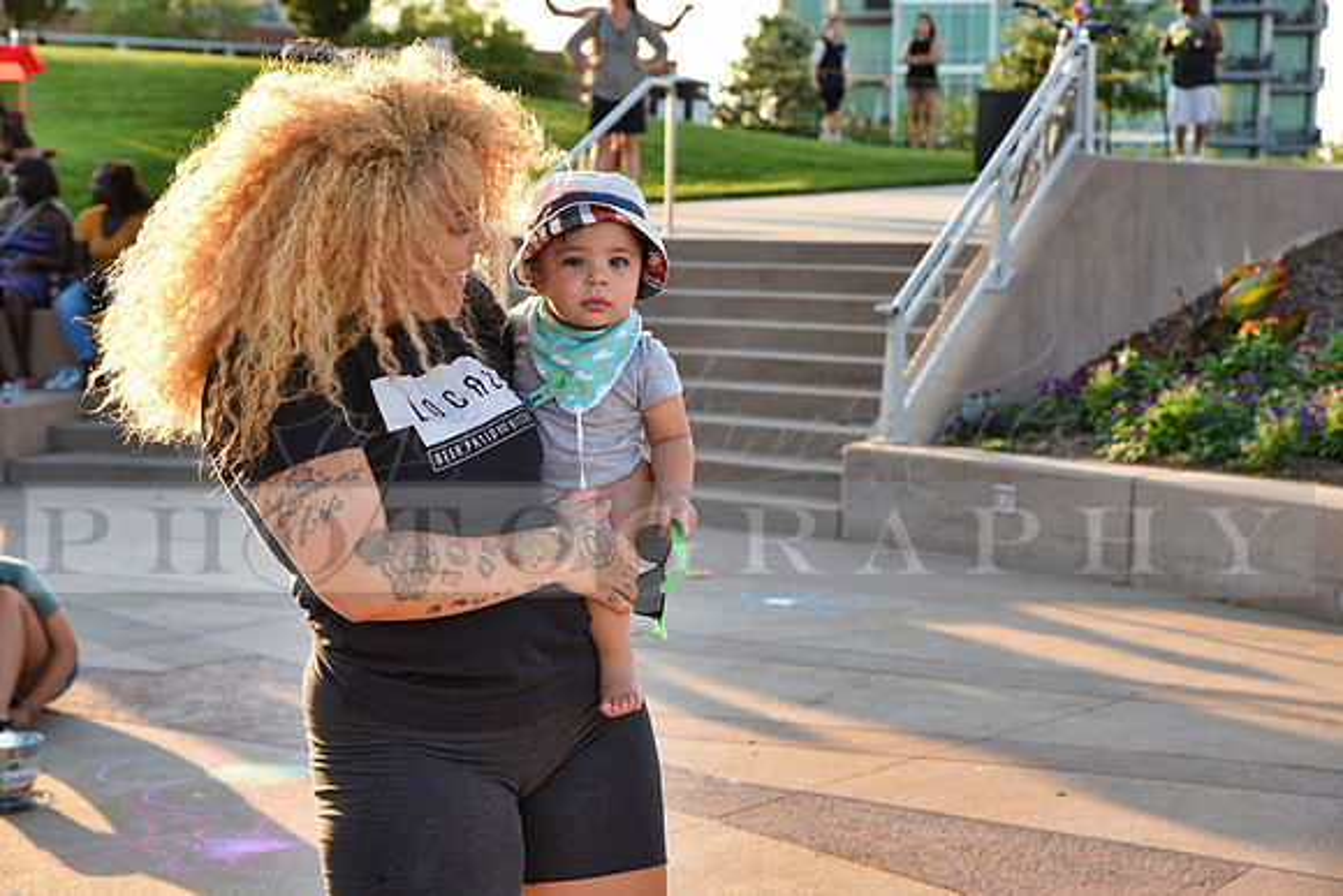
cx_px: 672
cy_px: 448
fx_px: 2612
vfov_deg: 19.5
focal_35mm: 70
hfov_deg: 28.8
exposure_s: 1/160
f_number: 6.3
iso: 200
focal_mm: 70
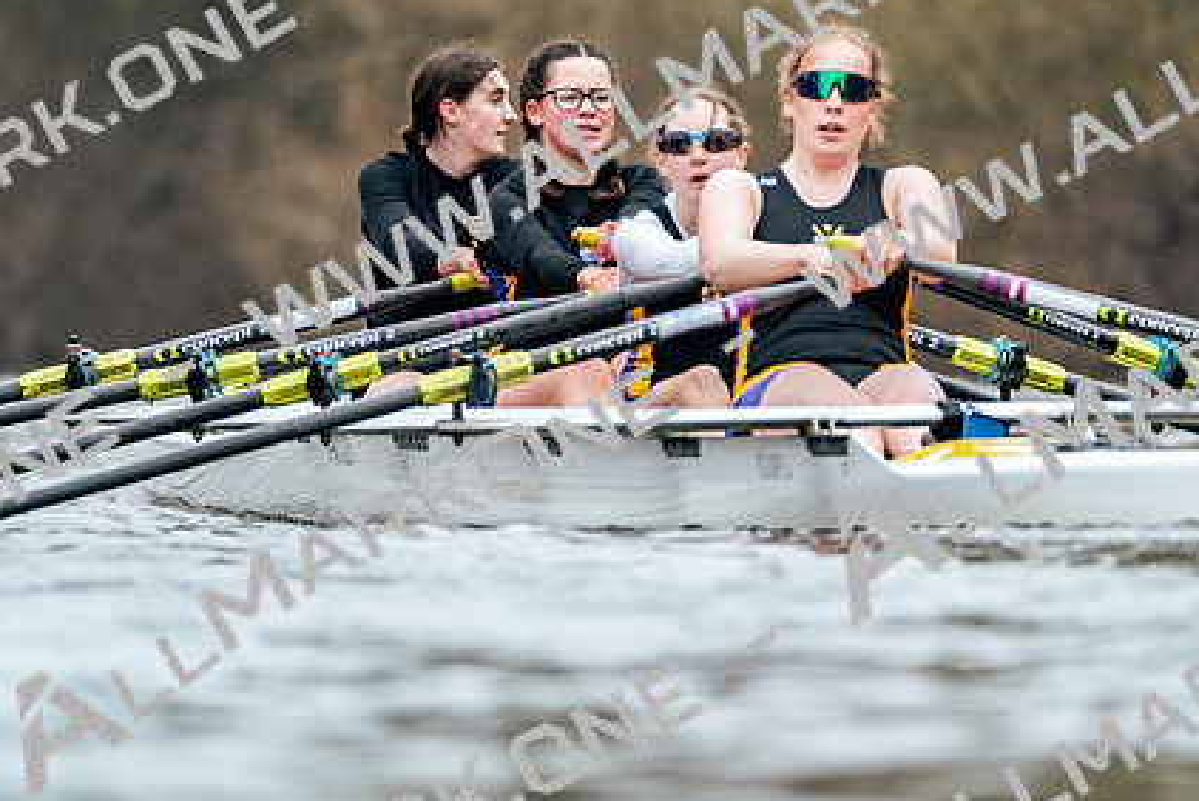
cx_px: 594
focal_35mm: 824
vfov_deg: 1.7
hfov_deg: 2.5
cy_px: 356
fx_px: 27462
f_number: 6.3
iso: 3200
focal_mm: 600
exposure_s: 1/2000
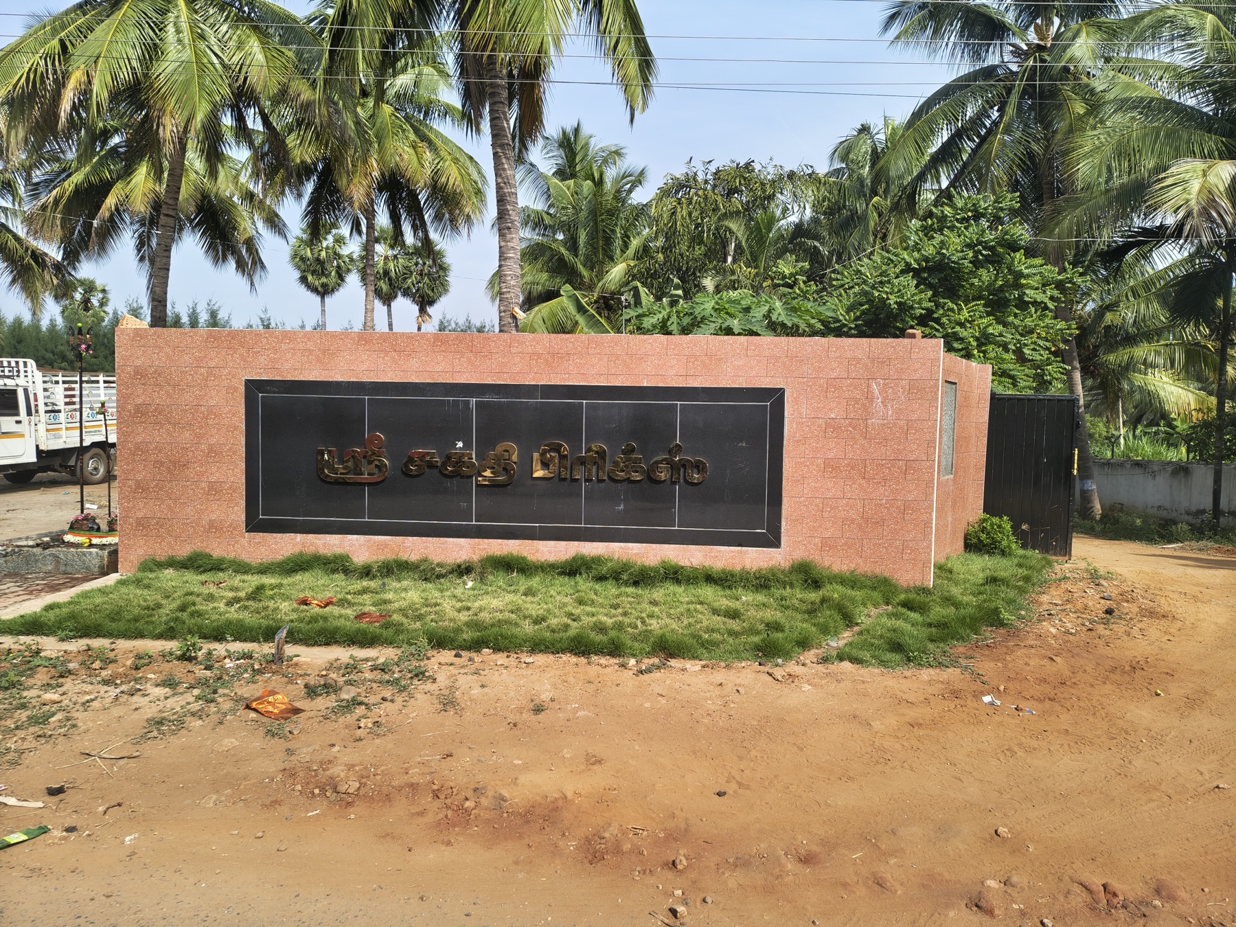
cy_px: 464
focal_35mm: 24
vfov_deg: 56.8
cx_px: 618
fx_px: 857
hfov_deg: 71.6
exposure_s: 1/1360
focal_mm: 5.56
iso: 101
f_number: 1.8
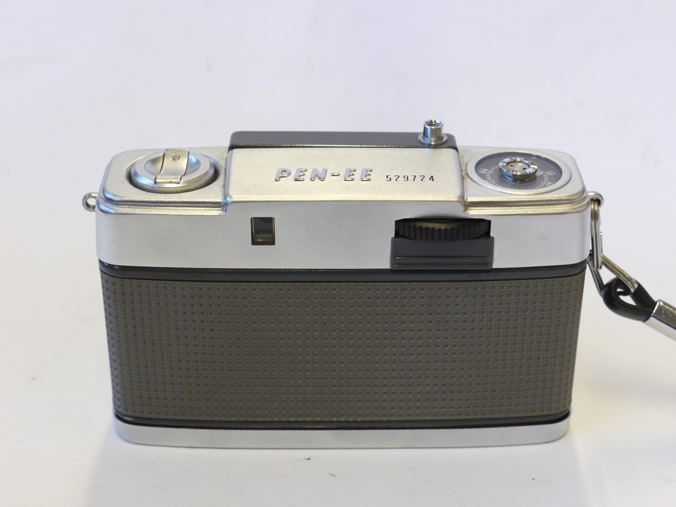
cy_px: 254
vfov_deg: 20.4
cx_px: 338
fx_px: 1406
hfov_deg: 27.0
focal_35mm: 72
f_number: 7.1
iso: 800
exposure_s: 1/60
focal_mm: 36
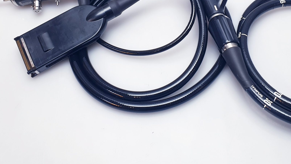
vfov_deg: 25.0
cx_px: 180
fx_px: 347
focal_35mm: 45
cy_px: -7
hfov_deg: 45.1
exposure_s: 1/50
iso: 50
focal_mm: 4.3
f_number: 2.4
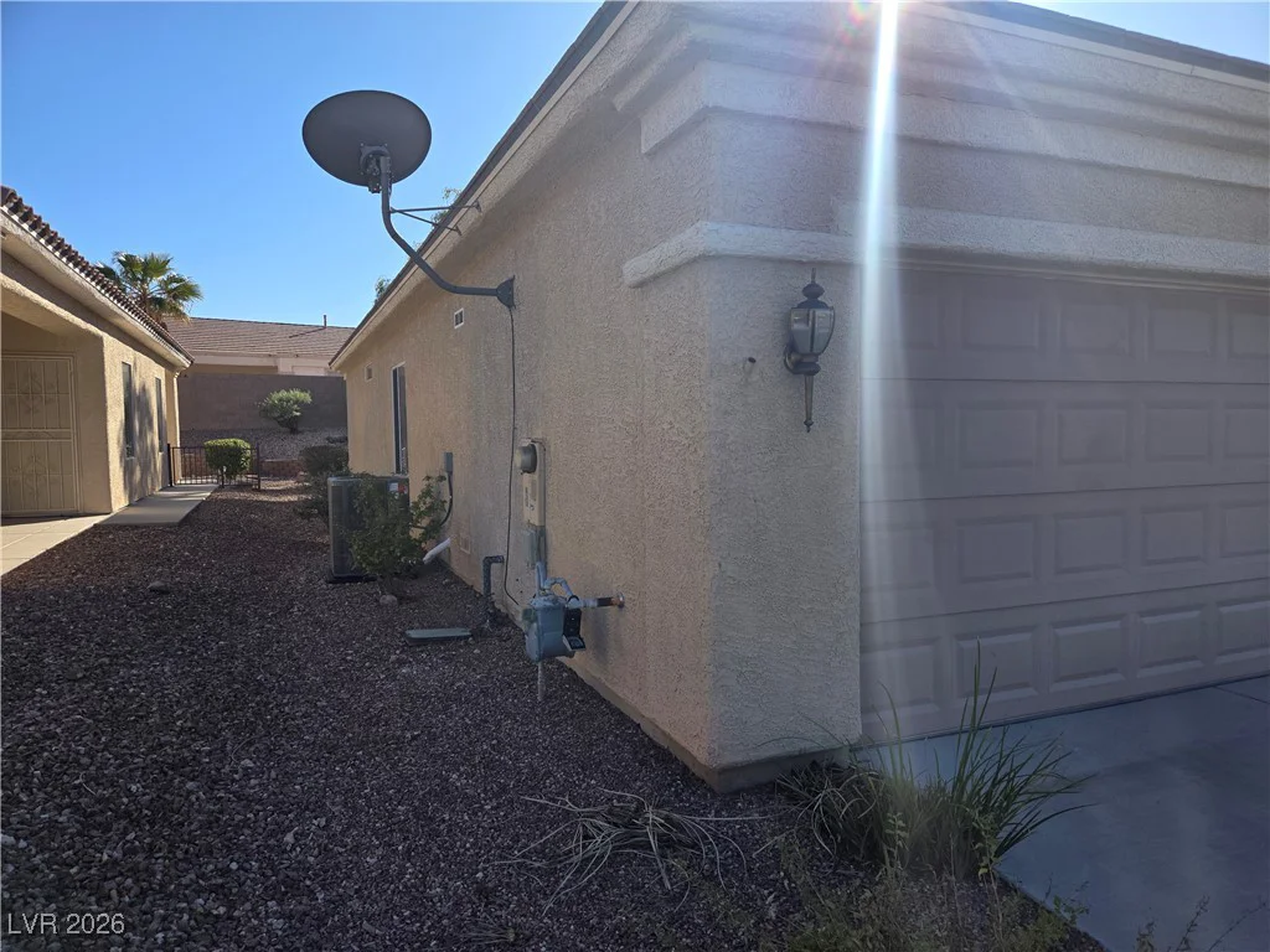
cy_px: 476
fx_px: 844
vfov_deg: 58.9
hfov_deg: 73.9
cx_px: 635
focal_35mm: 23
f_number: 1.8
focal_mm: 5.4
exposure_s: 1/1387
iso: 25
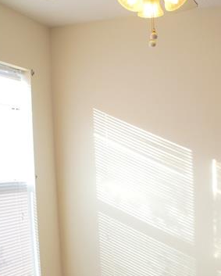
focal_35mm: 55
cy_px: 254
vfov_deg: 32.3
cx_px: 176
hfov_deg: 27.1
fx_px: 449
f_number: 4
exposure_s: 1/160
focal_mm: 18
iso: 200
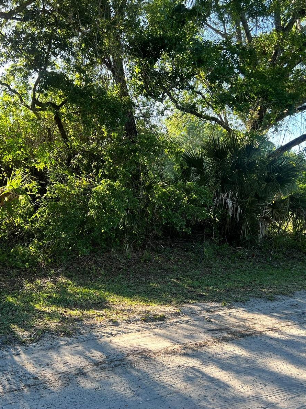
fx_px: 413
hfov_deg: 40.6
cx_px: 139
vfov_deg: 52.6
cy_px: 205
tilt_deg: -0.5
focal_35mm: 35
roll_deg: -2.3
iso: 50
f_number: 1.5
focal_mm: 5.7
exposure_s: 1/411
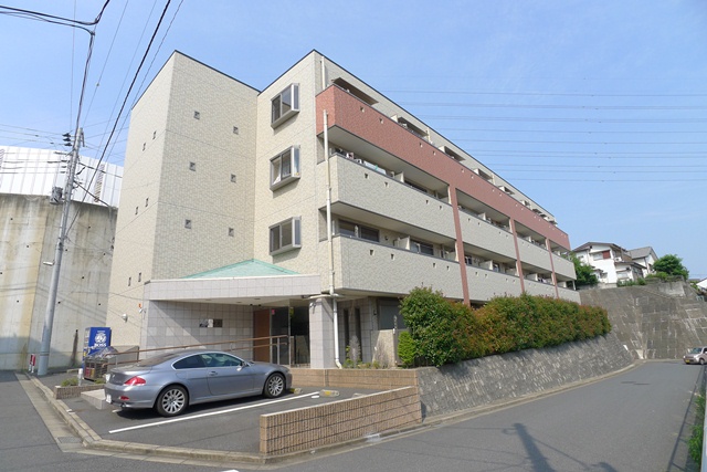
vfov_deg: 53.2
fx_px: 471
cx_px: 354
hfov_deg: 73.7
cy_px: 236
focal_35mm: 24
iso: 80
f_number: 4
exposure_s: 1/500
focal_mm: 5.1
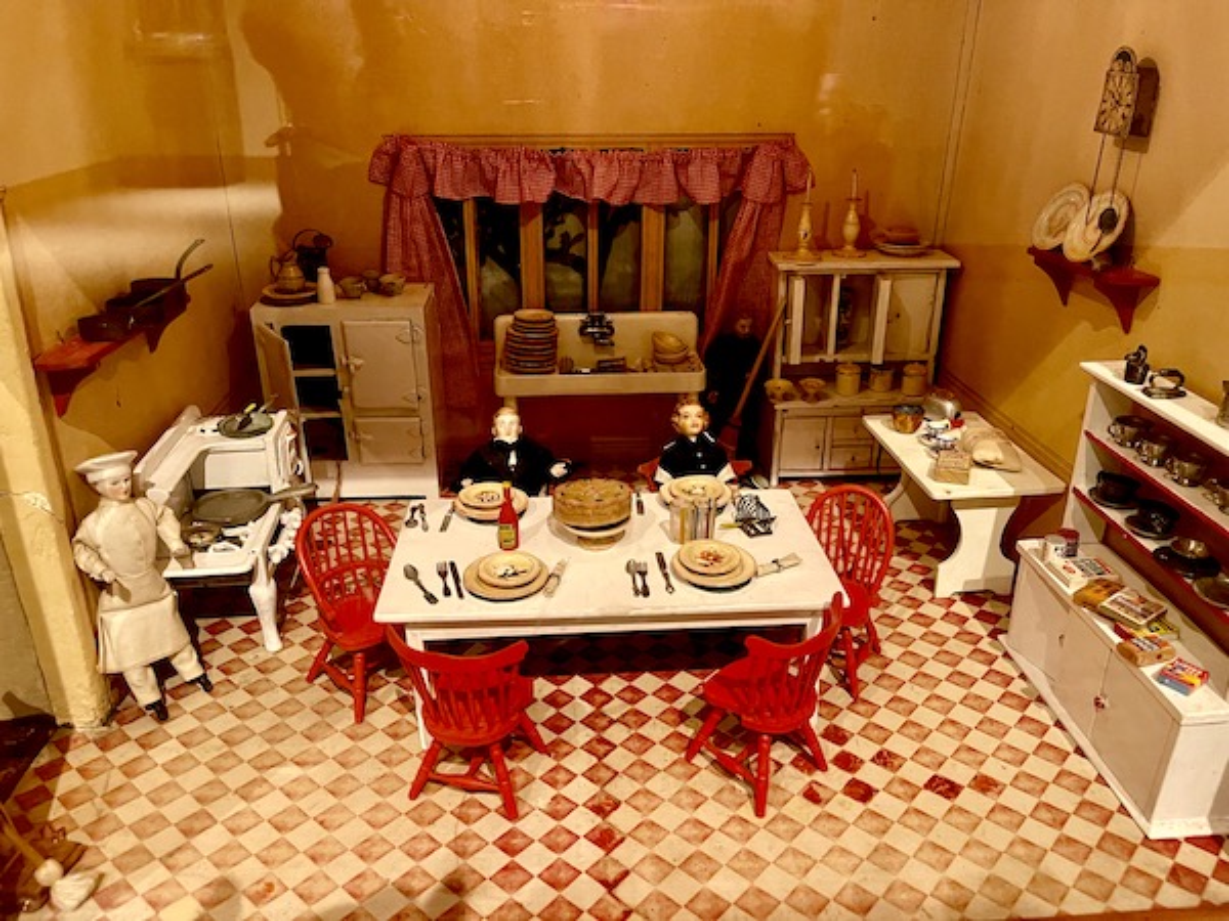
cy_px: 460
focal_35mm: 26
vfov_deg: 53.1
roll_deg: -0.7
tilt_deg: -25.1
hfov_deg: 67.3
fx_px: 923
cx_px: 614
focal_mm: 5.1
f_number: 1.6
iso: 500
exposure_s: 1/40
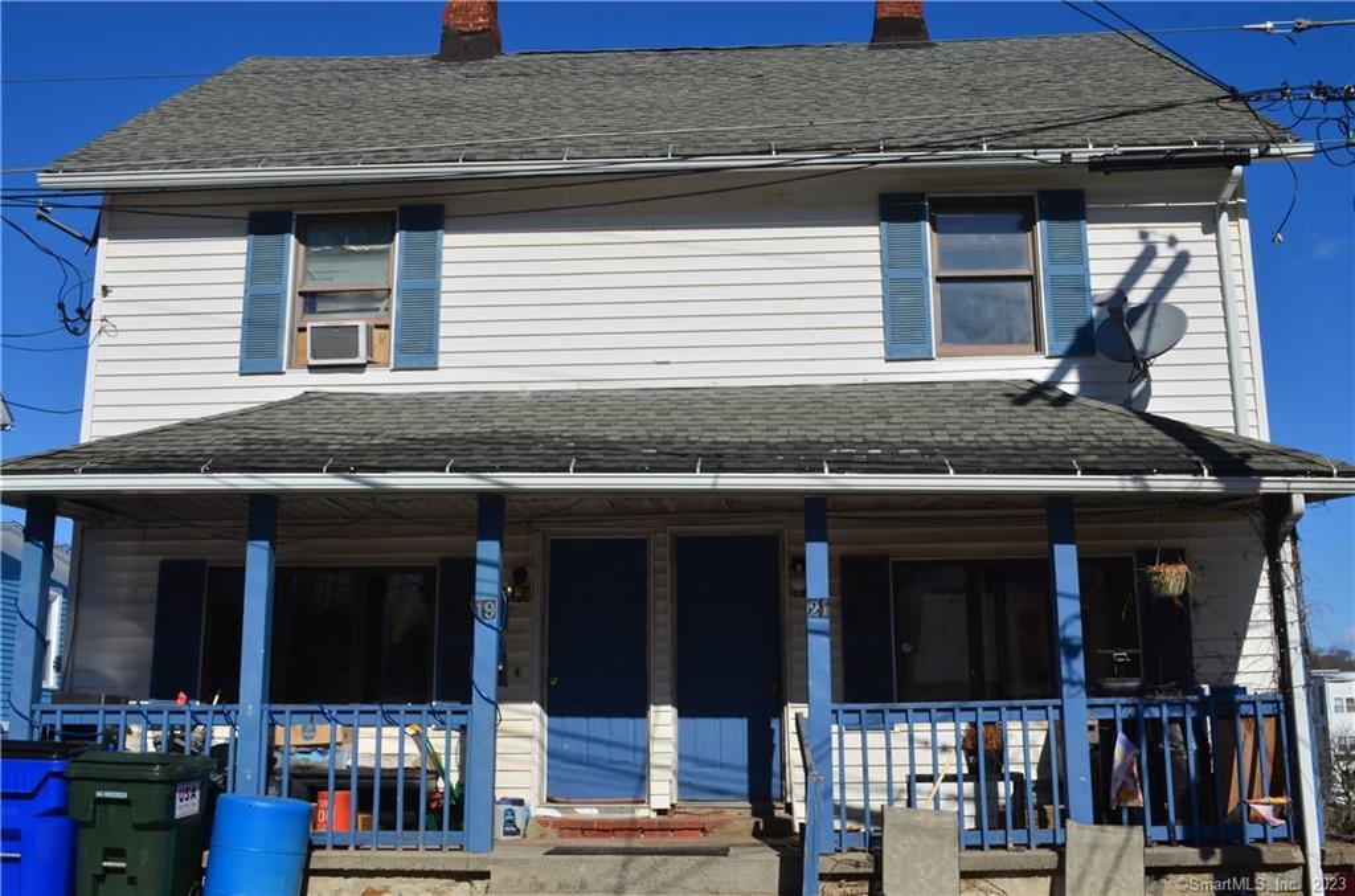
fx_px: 1351
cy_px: 448
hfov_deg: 53.3
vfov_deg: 36.7
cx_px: 678
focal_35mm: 36
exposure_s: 1/160
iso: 100
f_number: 11
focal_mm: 24
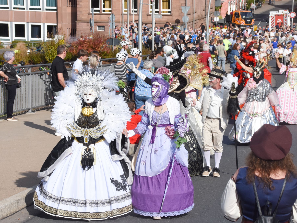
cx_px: 155
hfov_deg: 14.7
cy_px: 112
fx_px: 1150
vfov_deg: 11.1
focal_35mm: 134
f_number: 10
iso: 640
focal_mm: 82
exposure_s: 1/1600
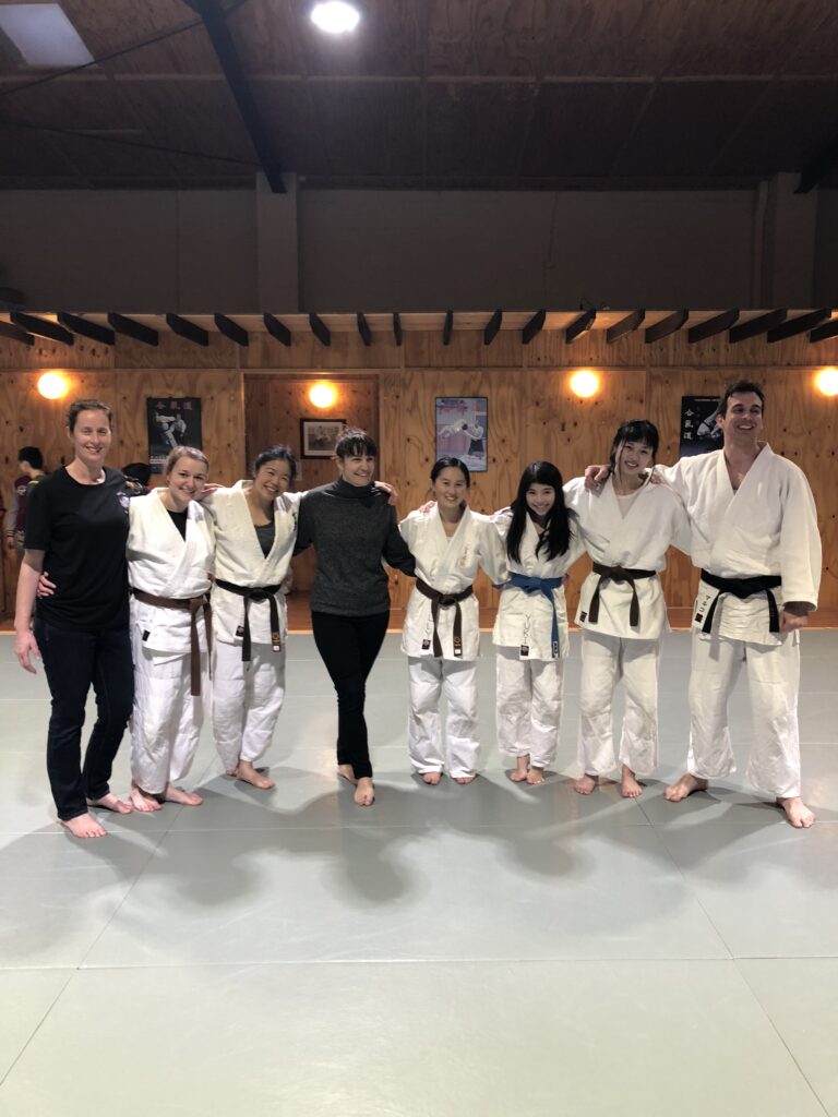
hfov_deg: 49.7
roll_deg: +0.4
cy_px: 558
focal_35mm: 28
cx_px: 419
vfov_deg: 63.4
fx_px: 904
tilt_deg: -7.5
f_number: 1.8
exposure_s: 1/17
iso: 40
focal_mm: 4
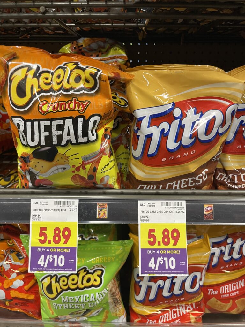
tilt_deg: -24.4
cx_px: 122
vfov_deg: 67.3
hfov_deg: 53.1
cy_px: 164
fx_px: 245
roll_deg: +0.1
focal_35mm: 26
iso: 125
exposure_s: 1/60
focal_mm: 4.2
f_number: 1.6
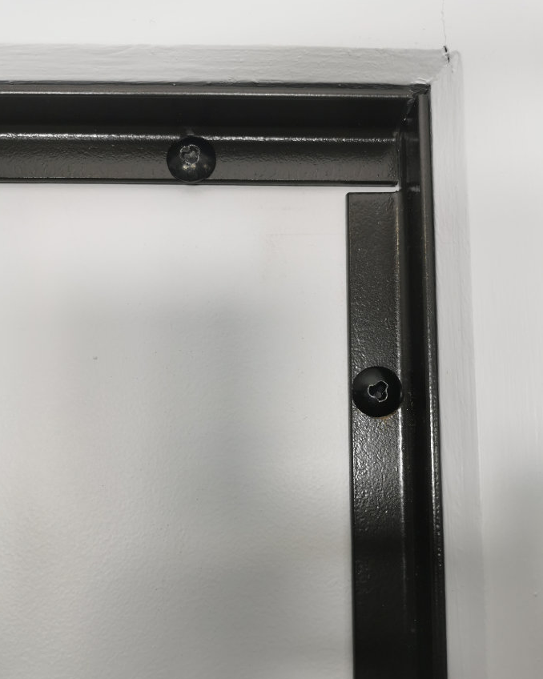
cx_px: 264
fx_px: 583
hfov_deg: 50.0
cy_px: 365
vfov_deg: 60.4
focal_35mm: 29
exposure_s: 1/151
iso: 50
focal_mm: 5.6
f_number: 1.8
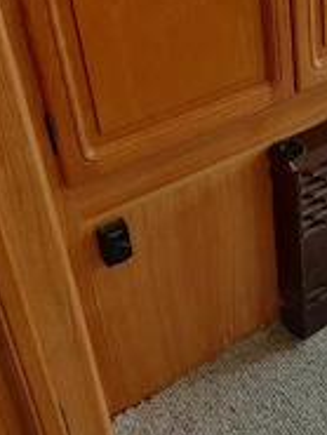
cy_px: 5
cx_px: 268
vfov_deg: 32.8
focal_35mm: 54
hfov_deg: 26.5
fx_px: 679
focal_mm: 4.25
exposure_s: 1/50
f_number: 1.7
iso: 400
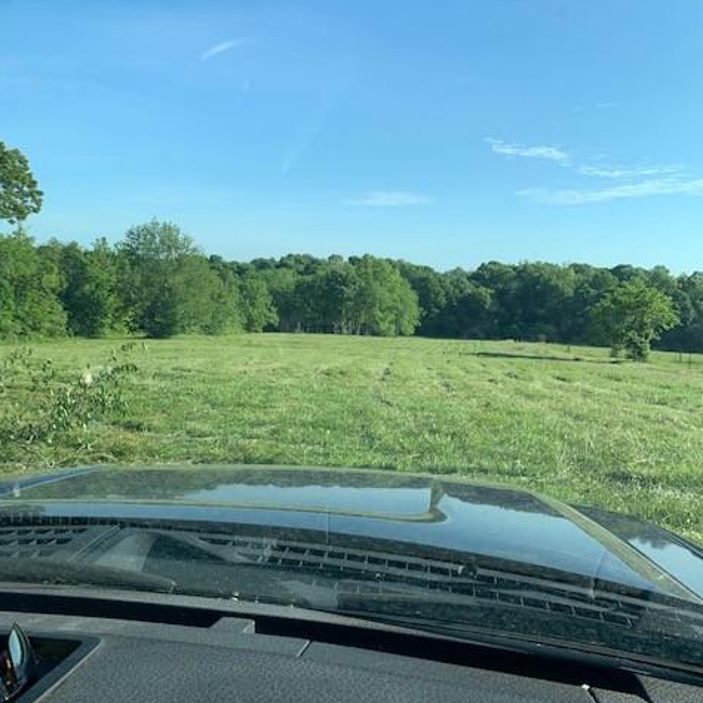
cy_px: 346
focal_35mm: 31
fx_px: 712
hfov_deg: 52.5
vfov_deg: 52.5
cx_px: 350
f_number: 1.8
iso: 25
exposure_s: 1/1332
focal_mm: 4.25
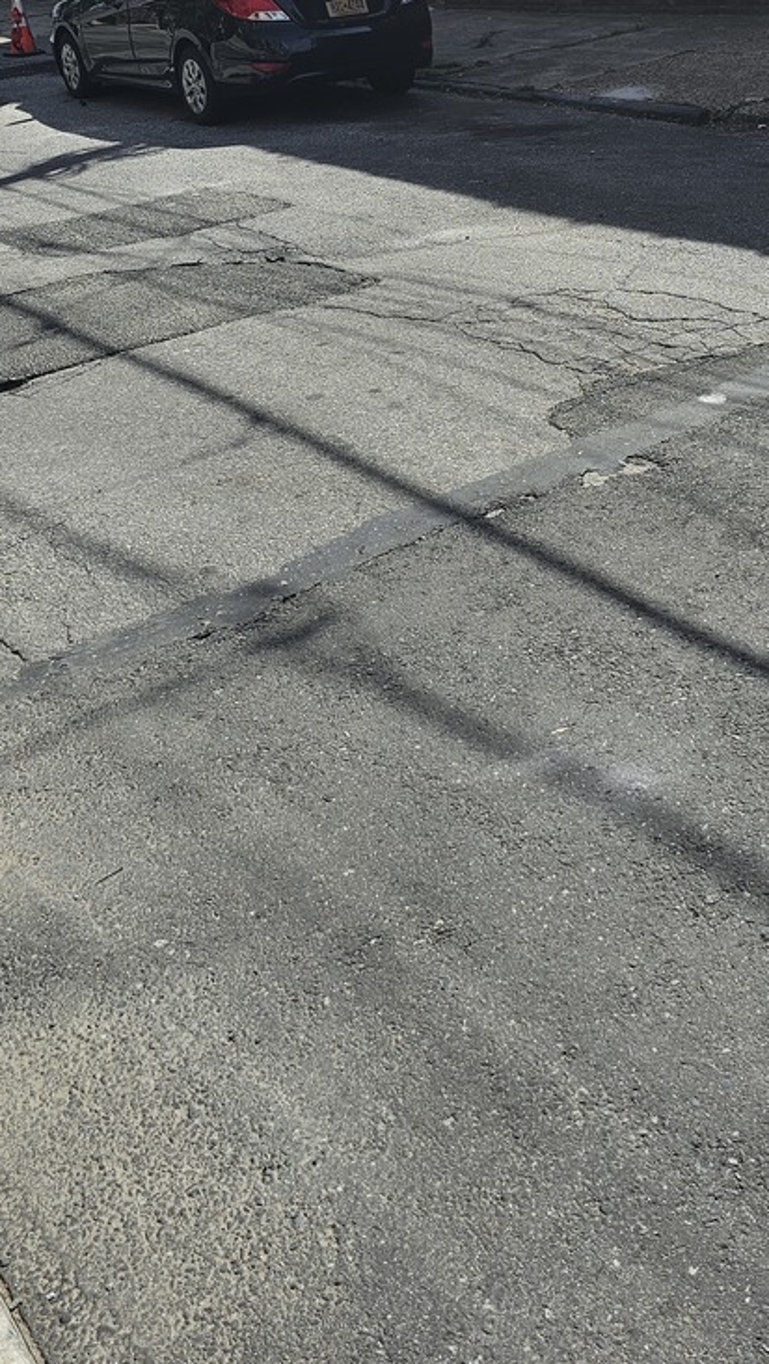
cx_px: 575
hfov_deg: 28.6
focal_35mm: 41
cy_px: 281
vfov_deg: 46.9
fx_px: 1484
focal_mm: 6.3
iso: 10
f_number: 1.7
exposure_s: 1/701
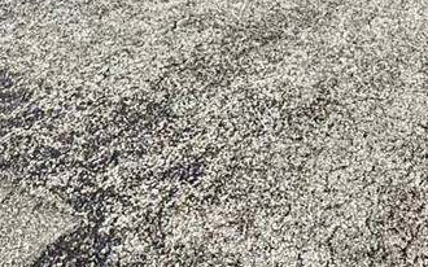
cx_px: 392
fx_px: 840
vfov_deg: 12.4
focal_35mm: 72
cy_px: -443
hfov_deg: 27.5
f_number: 2.2
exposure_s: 1/1189
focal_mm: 2.22
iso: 50
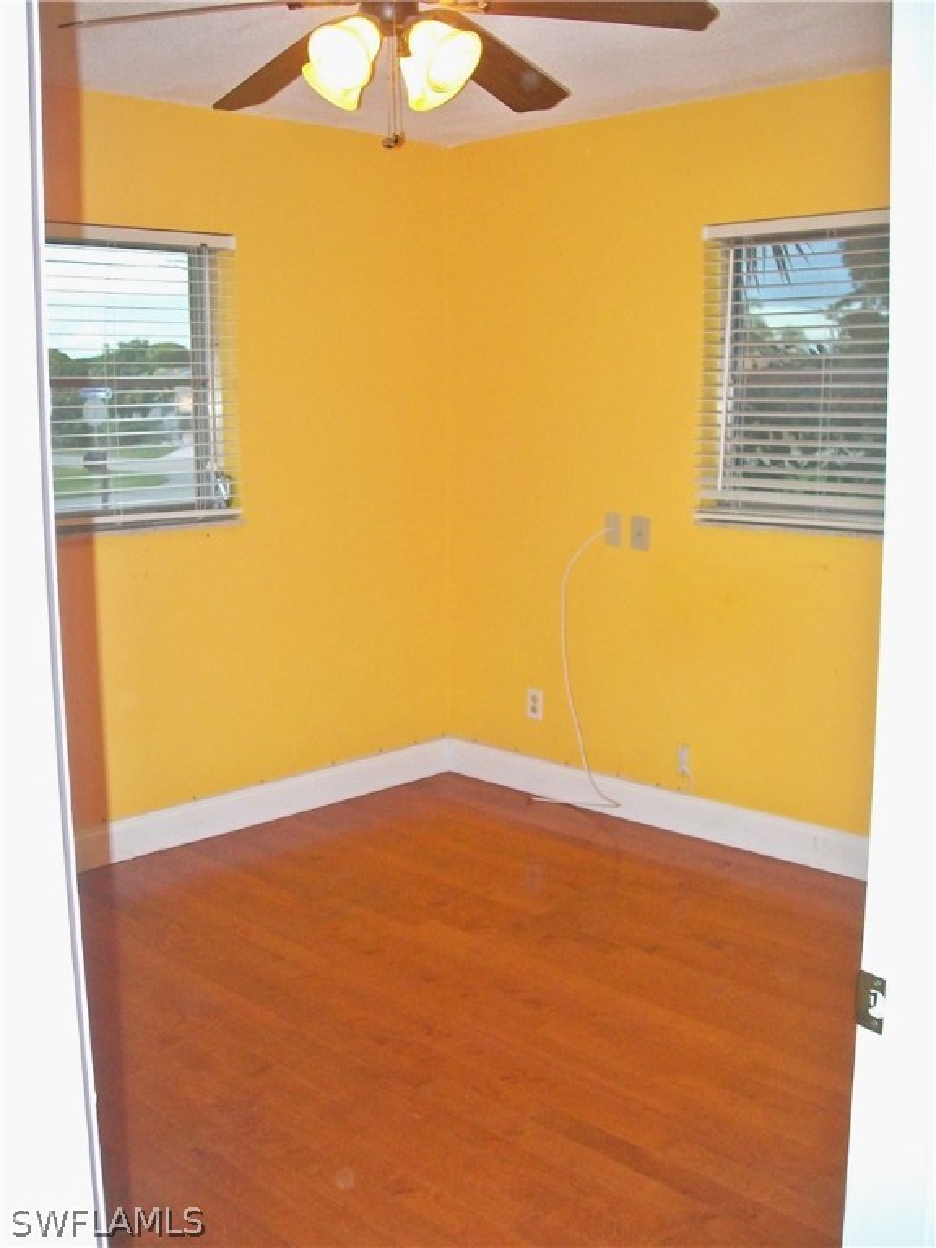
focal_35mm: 36
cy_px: 624
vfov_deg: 51.4
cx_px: 468
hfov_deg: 39.7
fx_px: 1298
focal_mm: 6
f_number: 2.7
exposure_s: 1/60
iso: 160
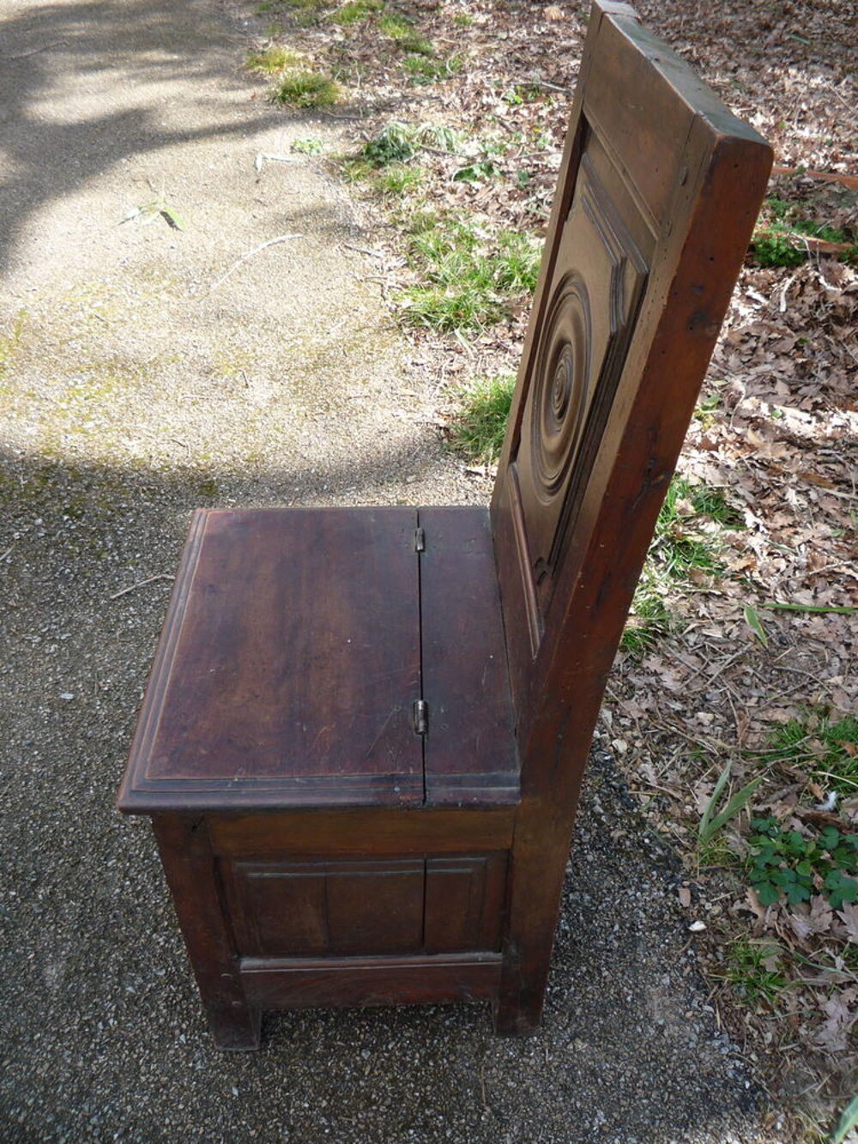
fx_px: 991
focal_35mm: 30
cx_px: 429
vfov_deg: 60.0
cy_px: 572
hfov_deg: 46.8
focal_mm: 5.2
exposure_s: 1/100
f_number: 4
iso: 100
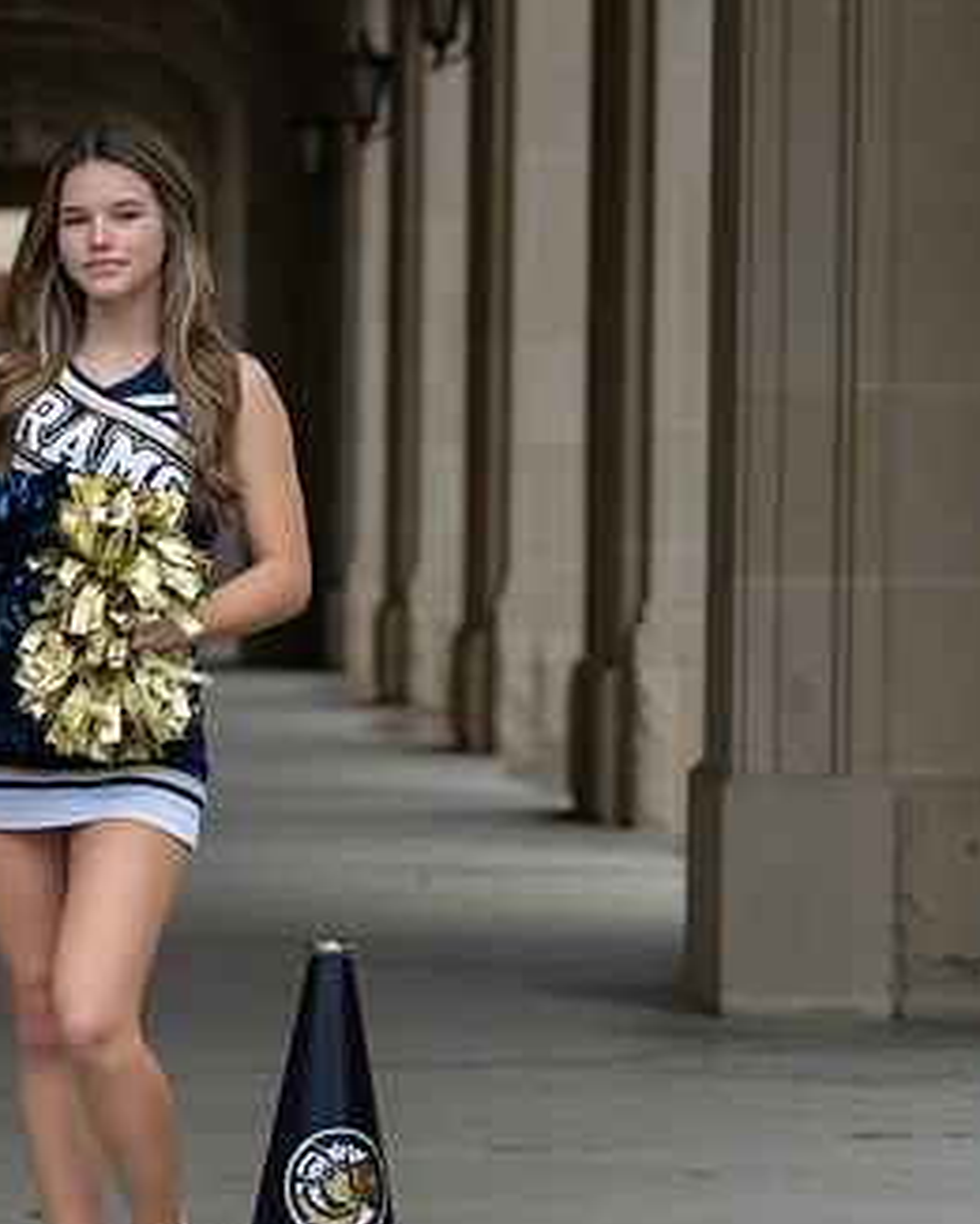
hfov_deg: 11.7
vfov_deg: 14.7
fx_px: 4747
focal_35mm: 131
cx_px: 128
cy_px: 665
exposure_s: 1/250
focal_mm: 70
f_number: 2.8
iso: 1600
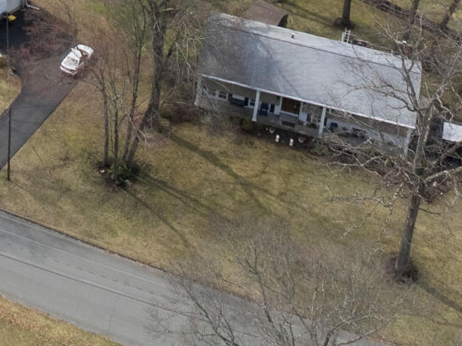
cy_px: -512
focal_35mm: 129
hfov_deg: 13.9
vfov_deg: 9.9
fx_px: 1721
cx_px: -312
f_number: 2.8
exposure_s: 1/2500
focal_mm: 12.29
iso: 330
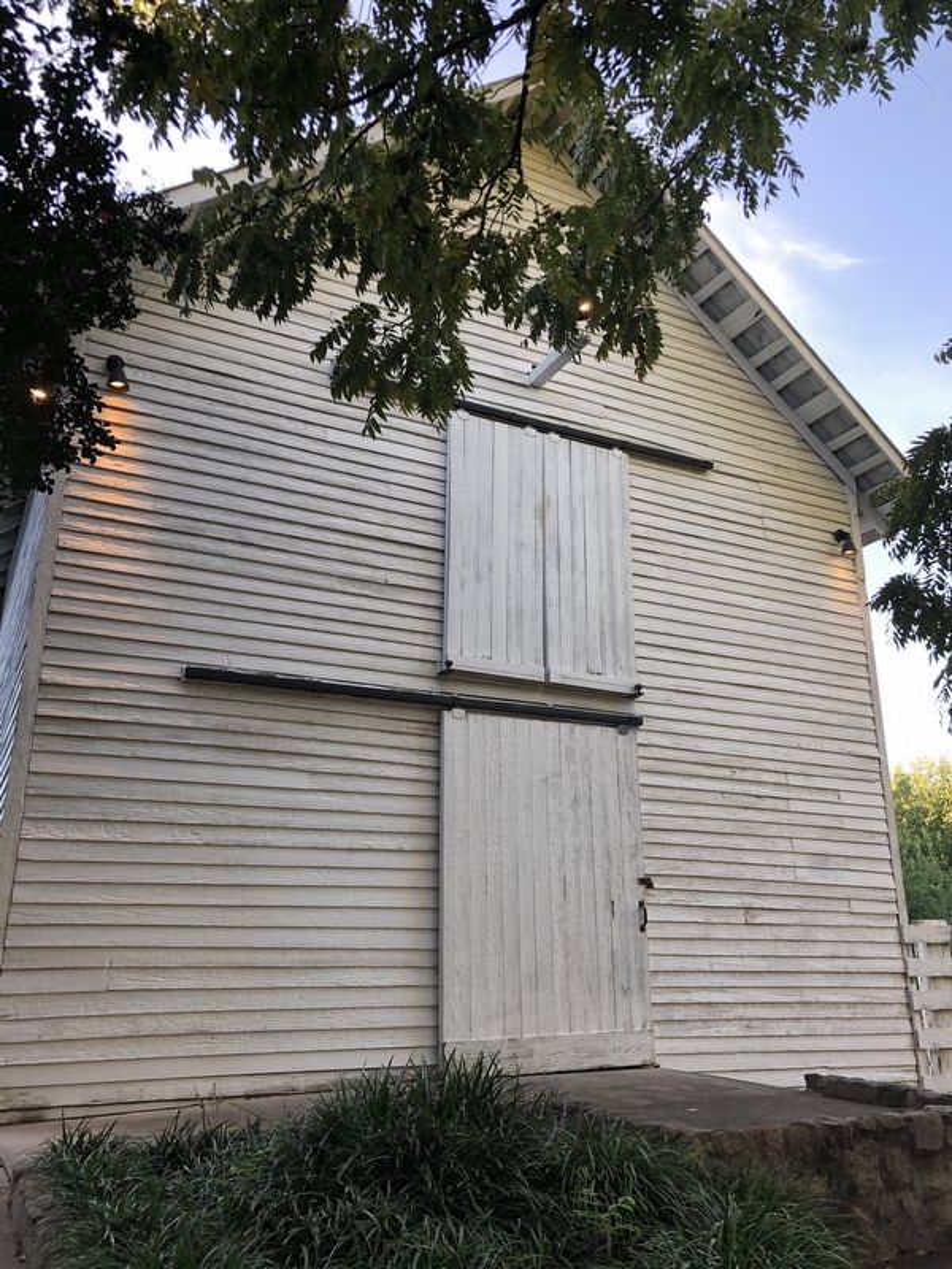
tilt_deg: +18.3
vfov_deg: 63.4
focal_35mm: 28
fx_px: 1027
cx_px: 476
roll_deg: +0.2
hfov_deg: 49.7
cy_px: 634
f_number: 1.8
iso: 32
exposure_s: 1/120
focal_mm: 4
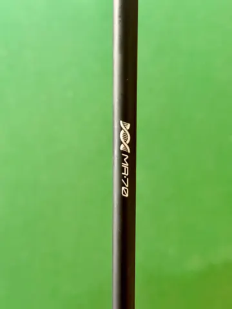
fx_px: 429
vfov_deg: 39.7
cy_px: 154
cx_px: 116
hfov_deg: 30.3
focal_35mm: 48
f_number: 1.78
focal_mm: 6.76
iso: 500
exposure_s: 1/35
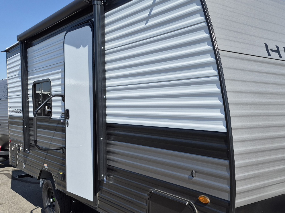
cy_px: 124
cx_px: 190
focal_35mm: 37
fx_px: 305
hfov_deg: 49.3
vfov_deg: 38.5
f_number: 1.8
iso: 80
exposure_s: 1/10000
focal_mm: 5.4
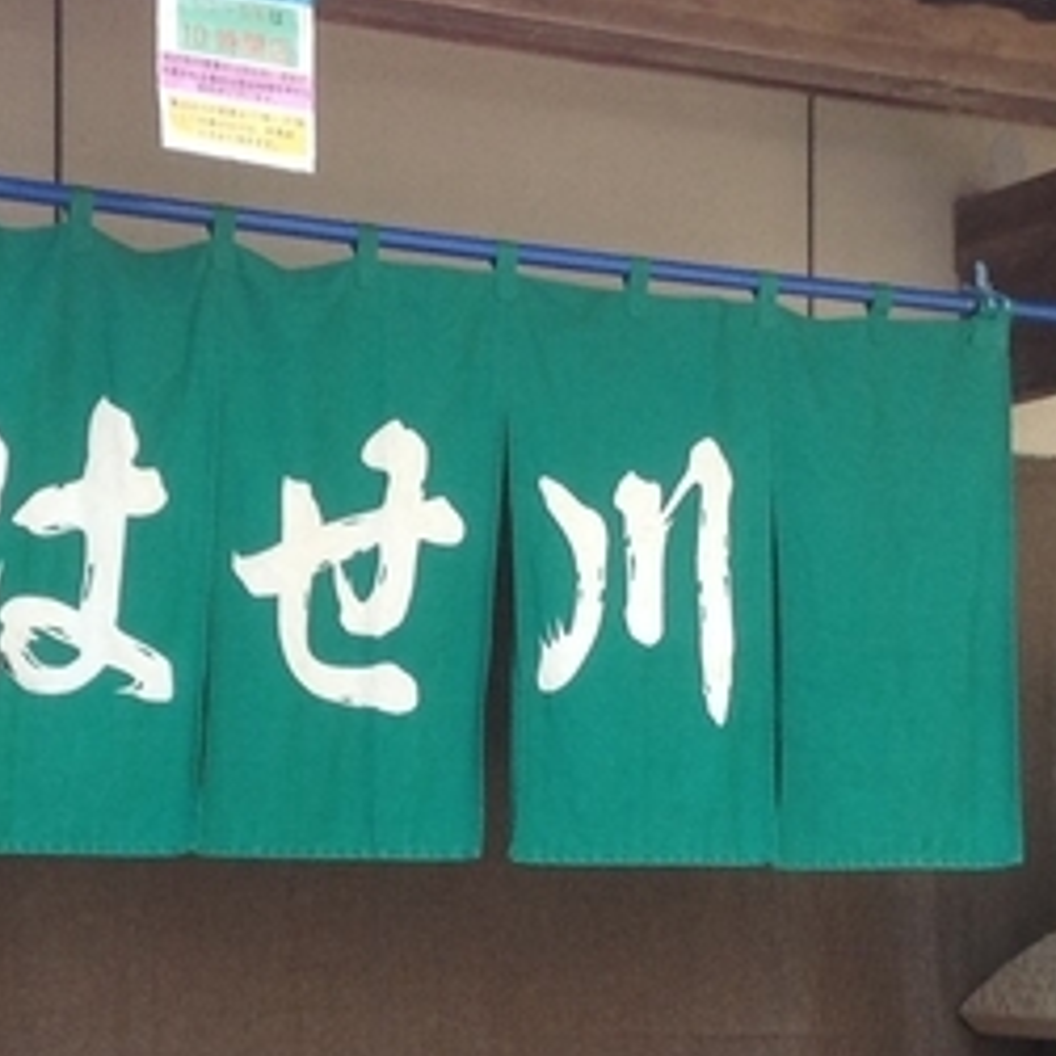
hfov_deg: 18.6
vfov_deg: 18.7
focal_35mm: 93
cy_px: 665
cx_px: 328
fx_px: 3210
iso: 32
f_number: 2.4
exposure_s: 1/200
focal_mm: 3.3
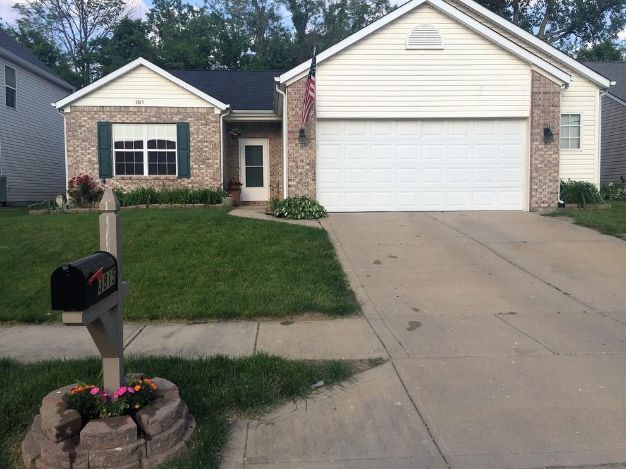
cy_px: 228
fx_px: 542
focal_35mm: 30
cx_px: 303
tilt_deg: -4.1
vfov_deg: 46.8
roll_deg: -0.1
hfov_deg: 60.0
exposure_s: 1/1319
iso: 32
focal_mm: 4.15
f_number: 2.2
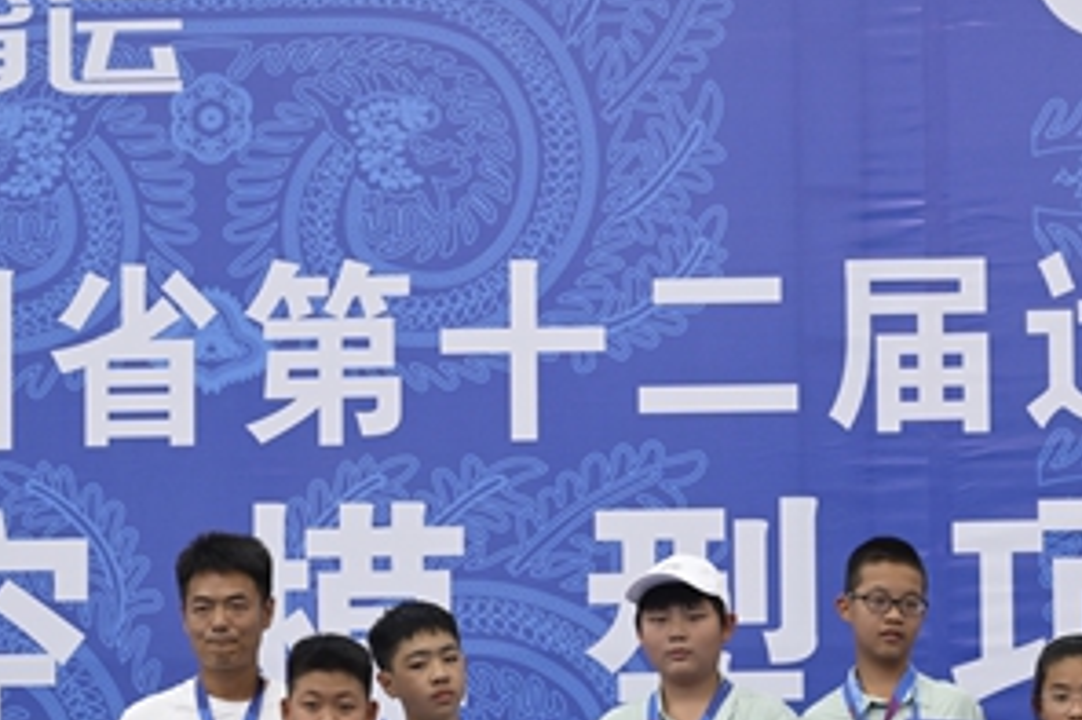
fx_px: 5677
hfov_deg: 10.9
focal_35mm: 189
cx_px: 746
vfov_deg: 7.2
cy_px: 864
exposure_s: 1/160
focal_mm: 70
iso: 1400
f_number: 9
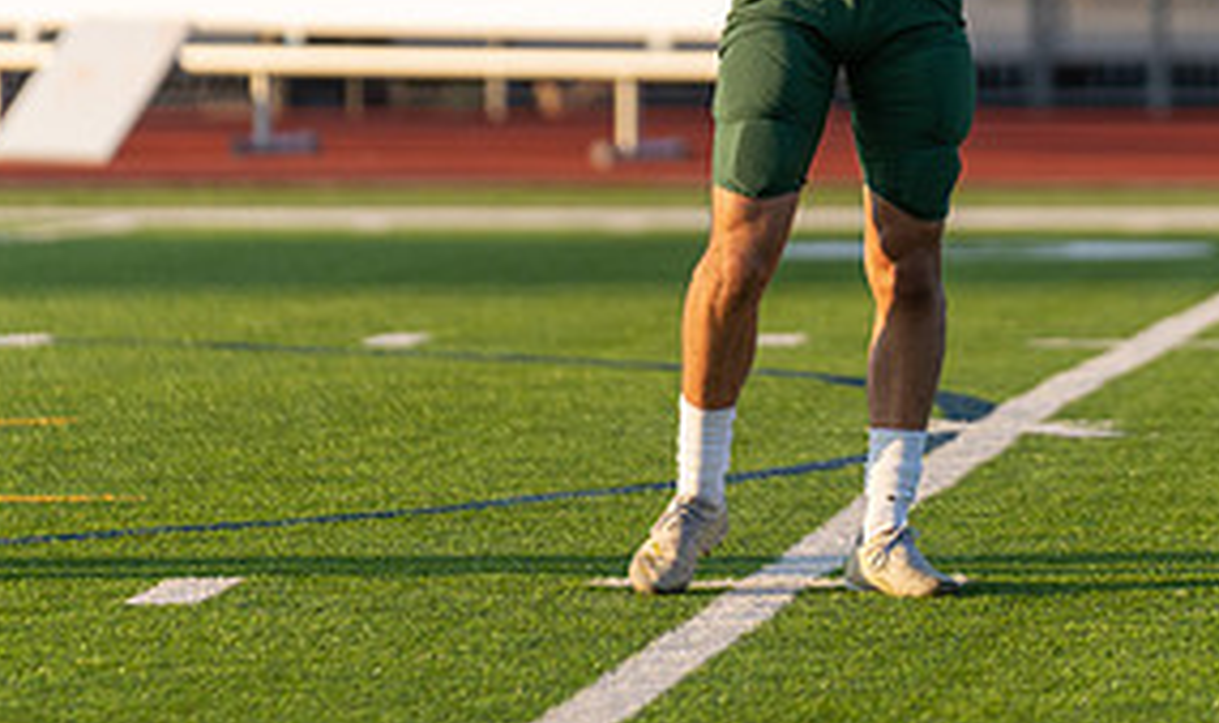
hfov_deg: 4.5
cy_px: -7
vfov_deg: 2.7
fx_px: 15525
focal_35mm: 474
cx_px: 876
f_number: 2.8
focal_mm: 200
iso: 100
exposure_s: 1/500
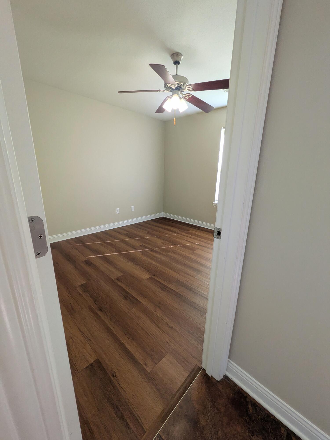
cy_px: 220
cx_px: 165
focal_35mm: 14
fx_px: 178
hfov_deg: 85.7
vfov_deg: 102.0
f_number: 2.2
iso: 106
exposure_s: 1/120
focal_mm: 1.83
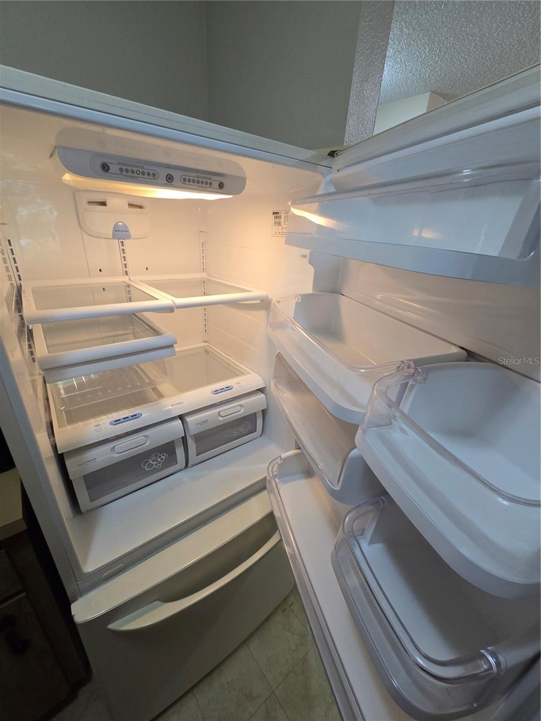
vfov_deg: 106.2
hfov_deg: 89.9
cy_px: 360
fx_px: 271
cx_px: 270
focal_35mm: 13
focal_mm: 2.2
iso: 125
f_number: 2.2
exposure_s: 1/60
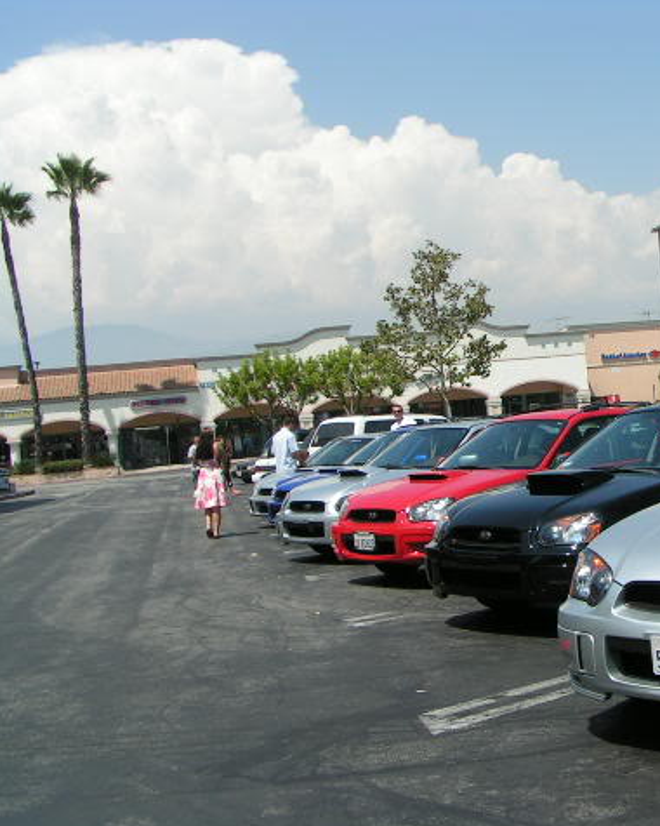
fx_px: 1221
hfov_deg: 29.5
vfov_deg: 37.3
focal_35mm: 50
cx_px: 542
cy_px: 414
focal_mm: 5.8
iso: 50
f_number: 5.6
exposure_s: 1/400
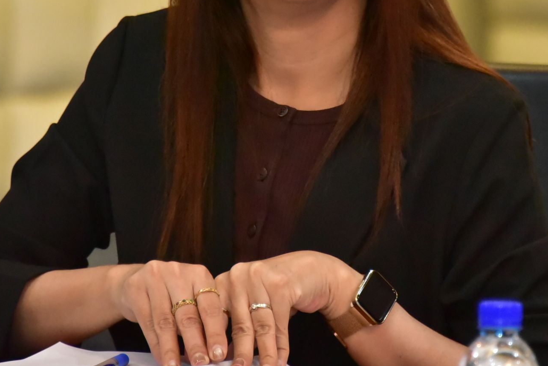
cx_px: 288
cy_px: 45
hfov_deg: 4.2
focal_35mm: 486
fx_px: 7402
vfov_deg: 2.8
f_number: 5.6
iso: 8000
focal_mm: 250
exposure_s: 1/200
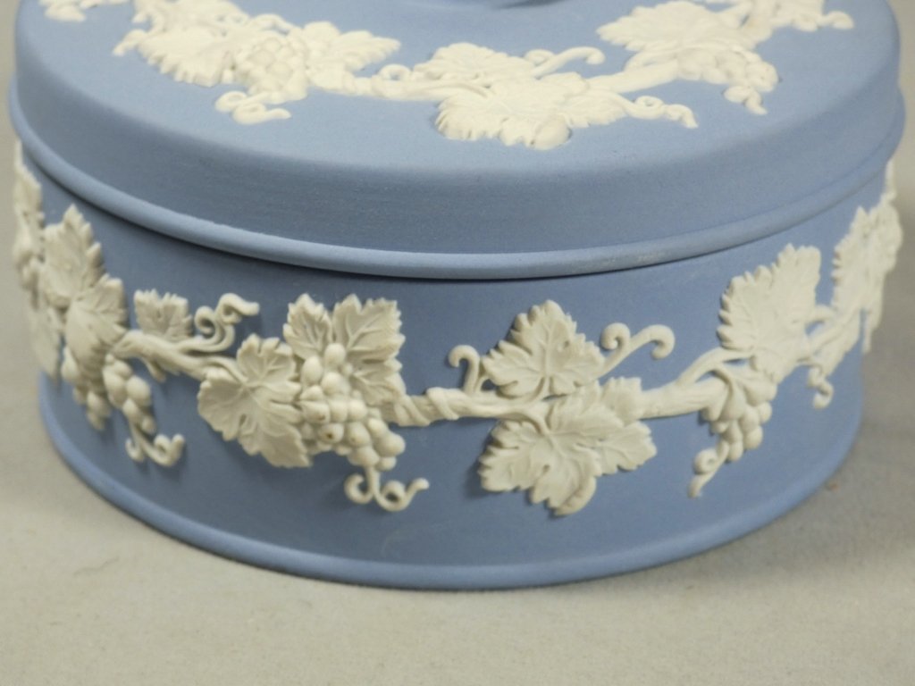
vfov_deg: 15.1
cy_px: 343
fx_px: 2590
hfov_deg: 20.0
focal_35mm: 98
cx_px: 458
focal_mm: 17.5
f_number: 4.8
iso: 320
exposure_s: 1/125
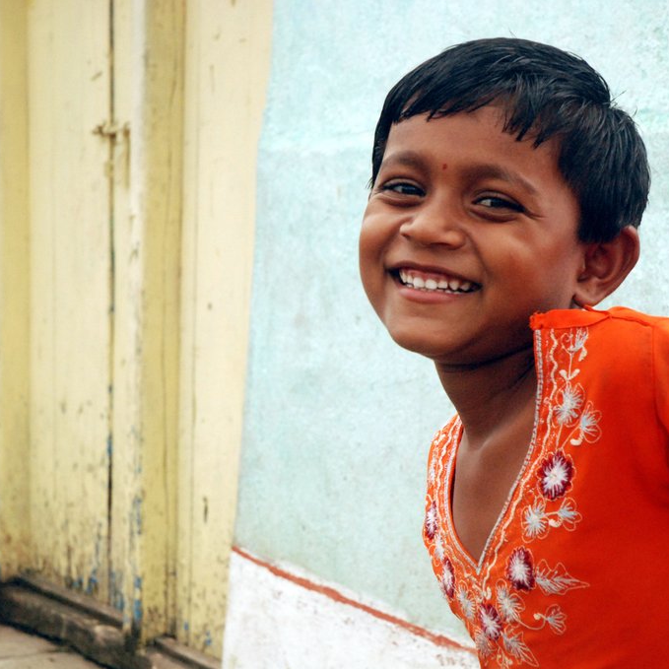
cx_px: 431
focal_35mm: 100
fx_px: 2187
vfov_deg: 17.4
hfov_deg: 17.4
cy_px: 336
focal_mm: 52
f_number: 10
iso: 1600
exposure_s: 1/400
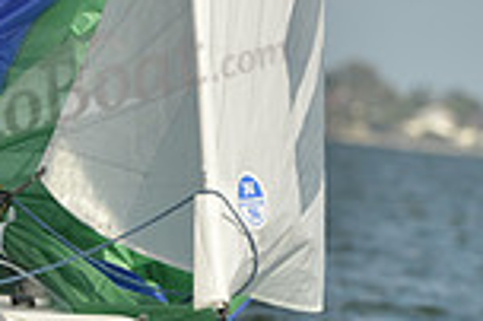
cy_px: 307
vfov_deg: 0.9
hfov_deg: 1.4
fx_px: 20465
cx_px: -321
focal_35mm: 1527
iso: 280
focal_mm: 400
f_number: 8
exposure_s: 1/1000
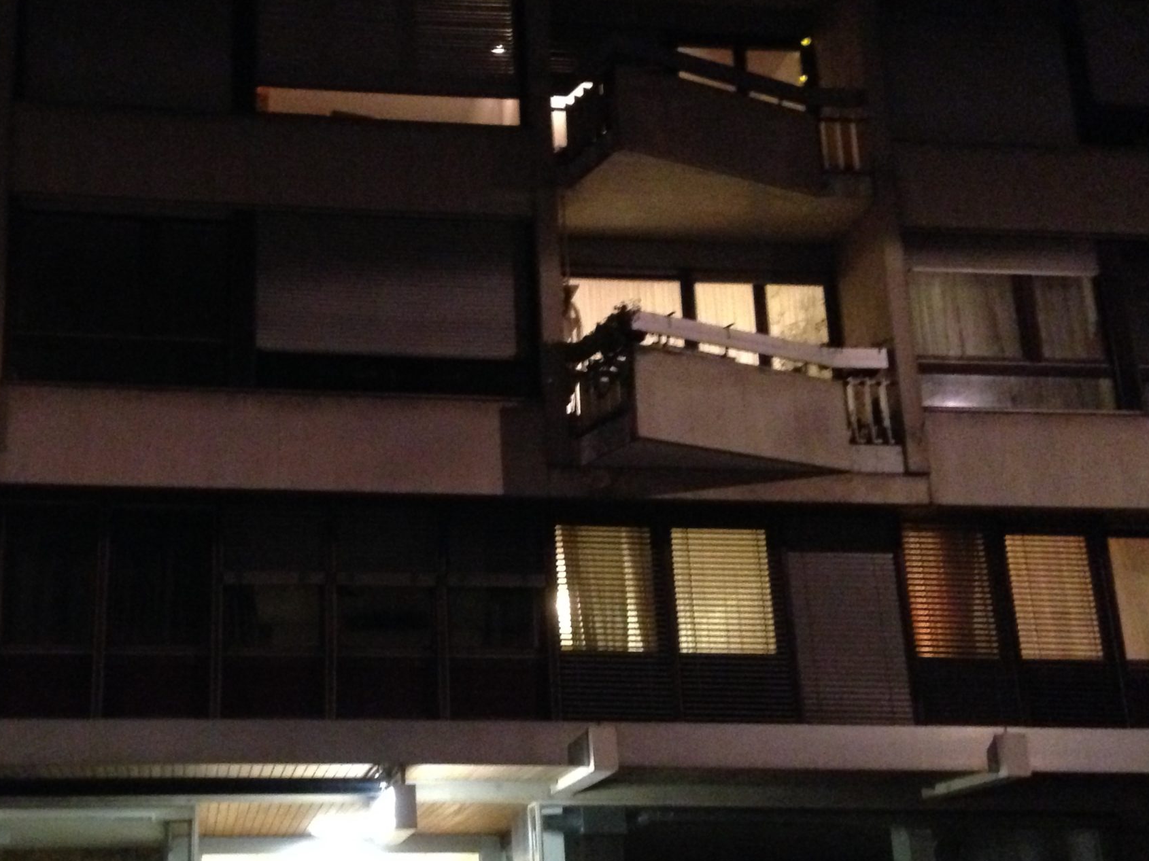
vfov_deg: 29.0
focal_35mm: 50
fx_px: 1659
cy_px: 506
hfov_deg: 37.7
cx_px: 363
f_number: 2.4
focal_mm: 4.12
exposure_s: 1/15
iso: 800
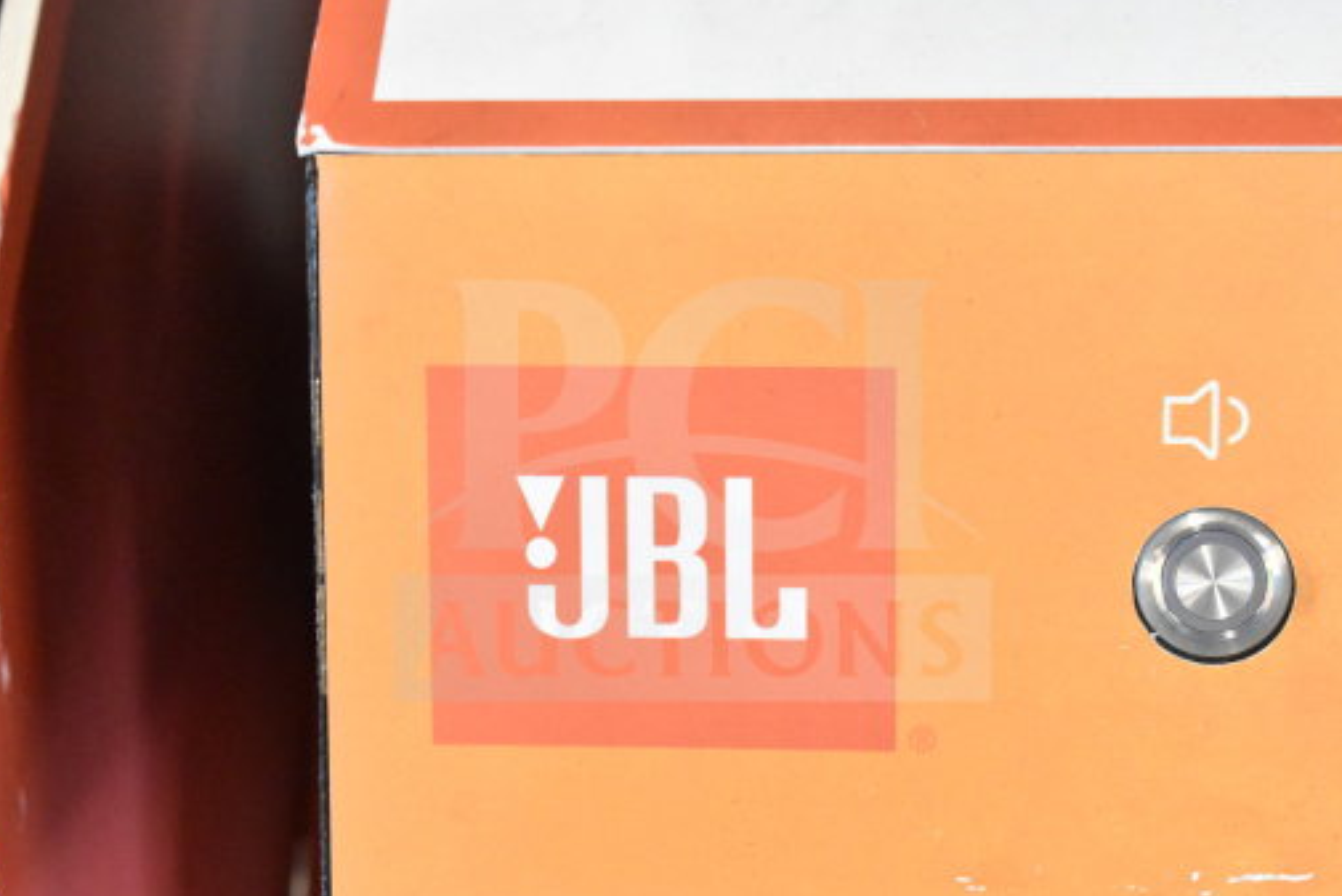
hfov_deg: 20.5
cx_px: 691
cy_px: 491
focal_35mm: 100
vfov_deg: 13.7
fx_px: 3714
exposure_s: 1/100
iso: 7200
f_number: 5.6
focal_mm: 55
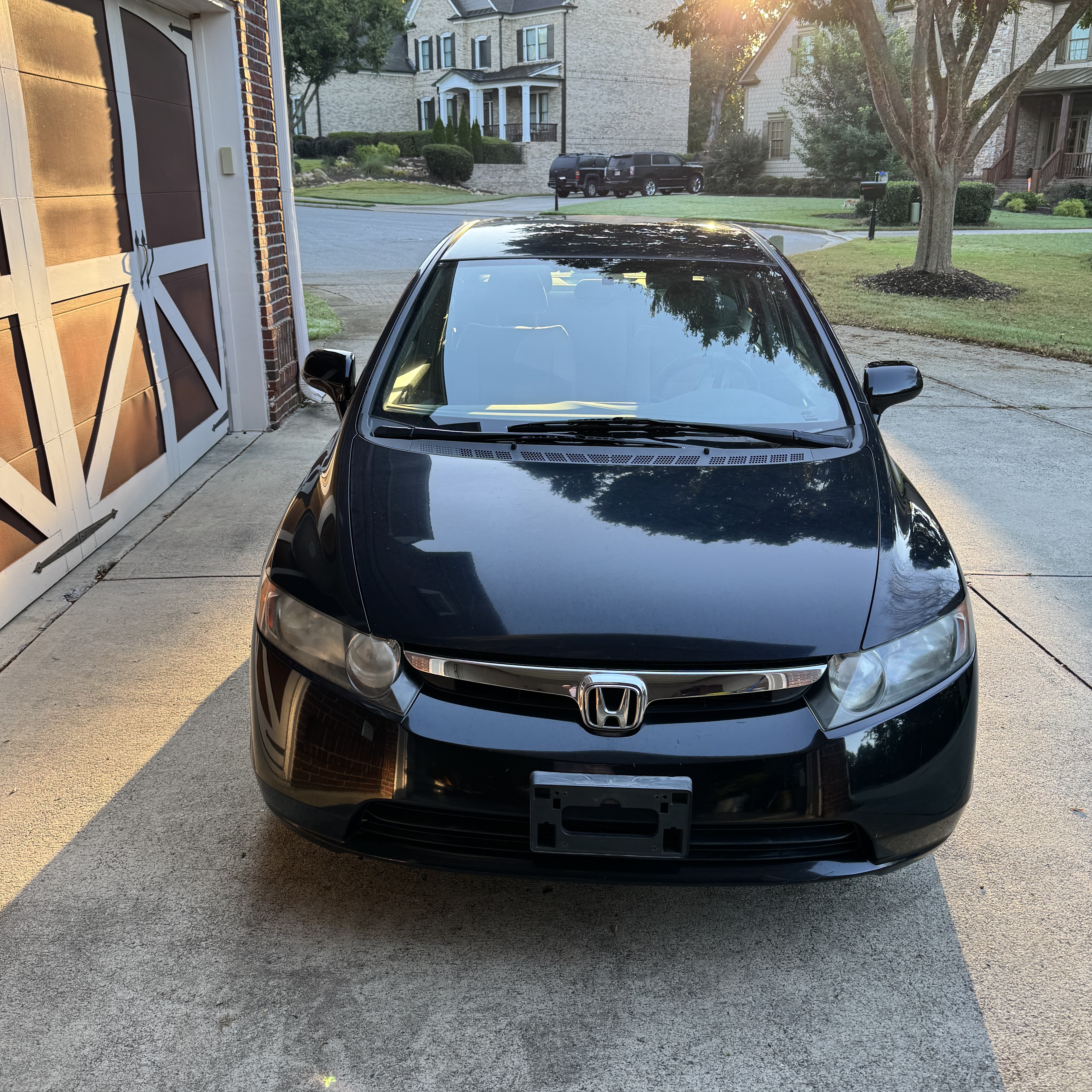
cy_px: 516
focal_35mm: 29
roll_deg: +0.6
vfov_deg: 55.6
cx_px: 534
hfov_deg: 55.6
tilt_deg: -19.1
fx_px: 1035
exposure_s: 1/159
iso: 64
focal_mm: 6.76
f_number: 1.78
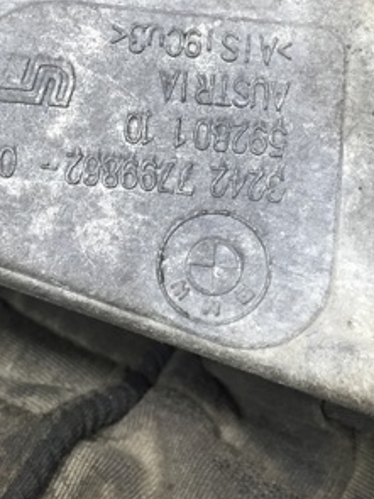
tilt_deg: -57.1
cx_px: 162
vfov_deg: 30.6
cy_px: 176
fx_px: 908
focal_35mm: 63
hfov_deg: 23.3
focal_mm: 4.15
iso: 80
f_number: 2.2
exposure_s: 1/33
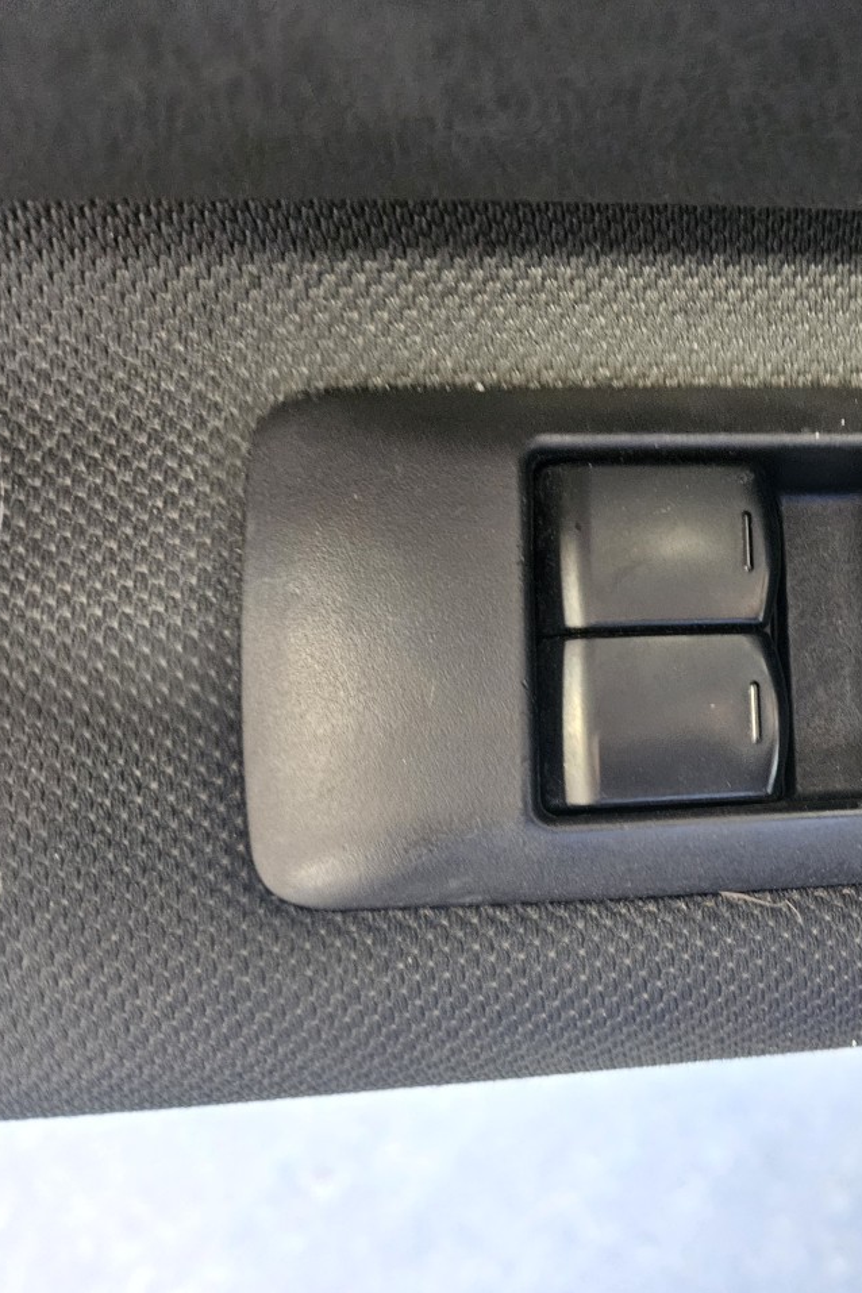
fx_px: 1149
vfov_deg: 58.7
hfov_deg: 37.1
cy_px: 647
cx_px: 850
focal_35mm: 32
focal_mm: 5.4
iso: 1000
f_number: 1.8
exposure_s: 1/24
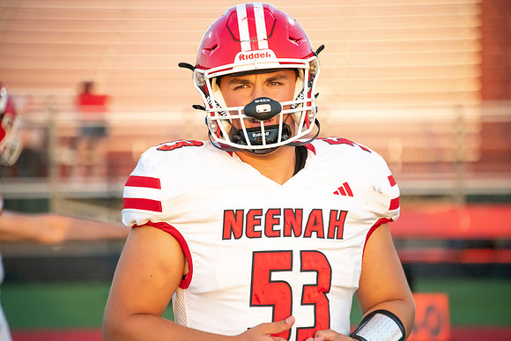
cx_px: 256
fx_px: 4259
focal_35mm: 300
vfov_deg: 4.6
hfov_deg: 6.9
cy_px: 170
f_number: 5.6
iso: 4000
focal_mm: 300
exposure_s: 1/2500
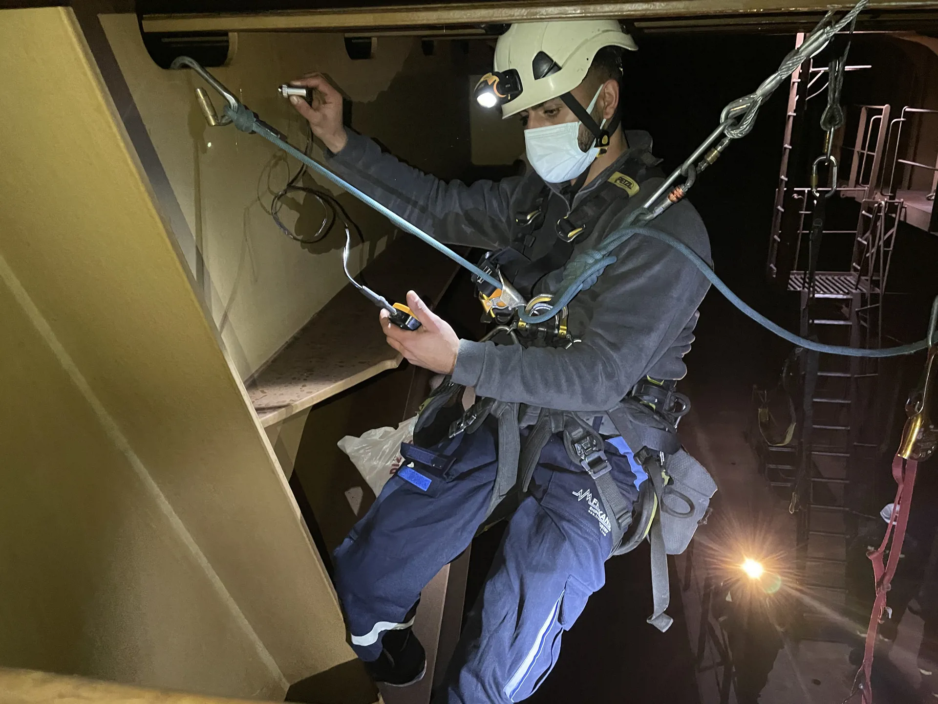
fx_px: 705
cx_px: 469
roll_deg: +1.8
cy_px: 352
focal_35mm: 26
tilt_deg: -20.4
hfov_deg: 67.3
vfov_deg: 53.1
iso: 800
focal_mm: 4.2
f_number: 1.6
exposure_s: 1/30
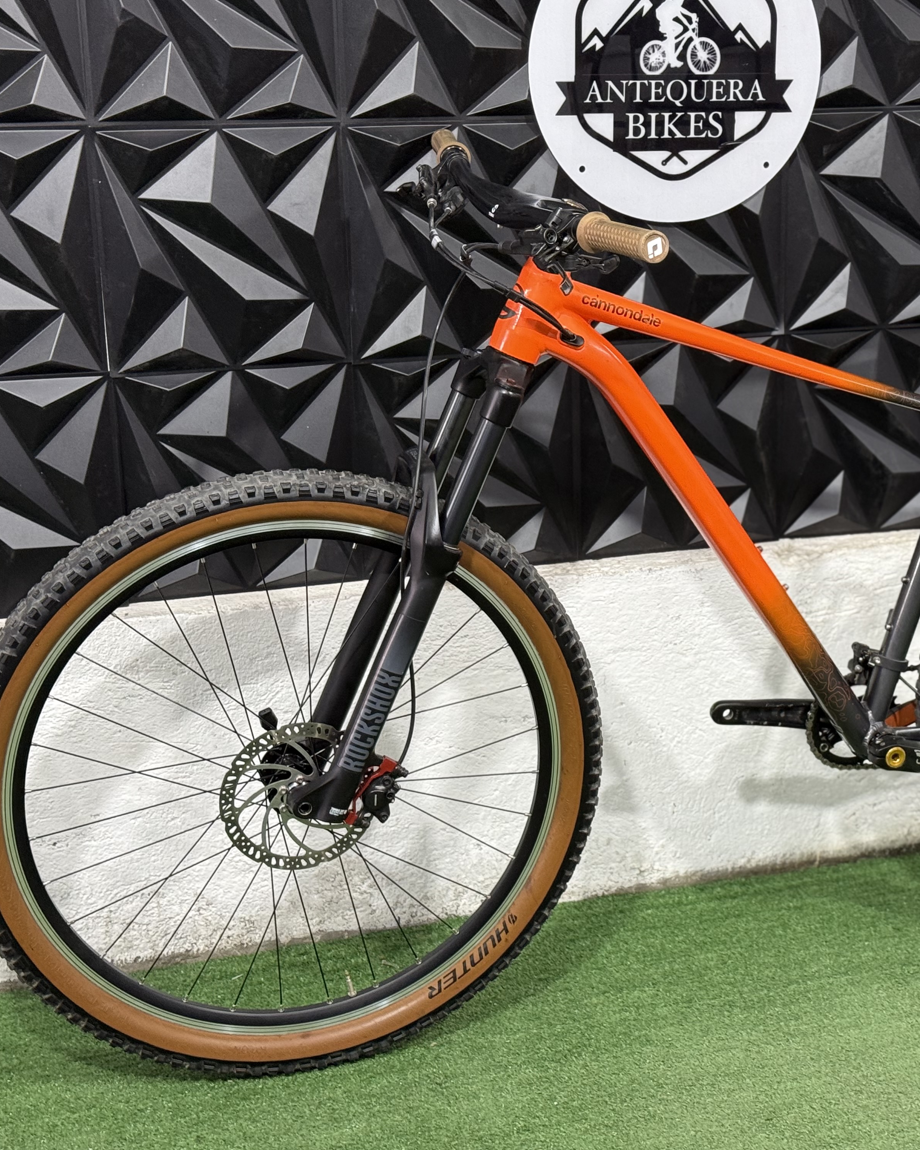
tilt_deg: -17.0
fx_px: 2144
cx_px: 677
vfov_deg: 30.0
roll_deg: -0.9
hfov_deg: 24.0
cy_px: 574
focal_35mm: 63
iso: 125
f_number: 1.78
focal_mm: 6.76
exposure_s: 1/60
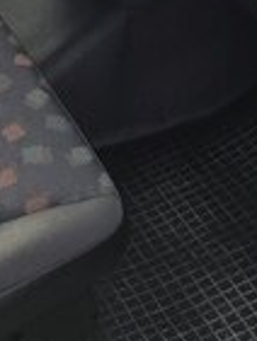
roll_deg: +1.0
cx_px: 2
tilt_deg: -21.4
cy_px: -203
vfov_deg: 17.0
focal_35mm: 102
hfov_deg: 14.3
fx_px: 1008
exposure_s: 1/100
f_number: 2.2
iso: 32
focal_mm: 4.15
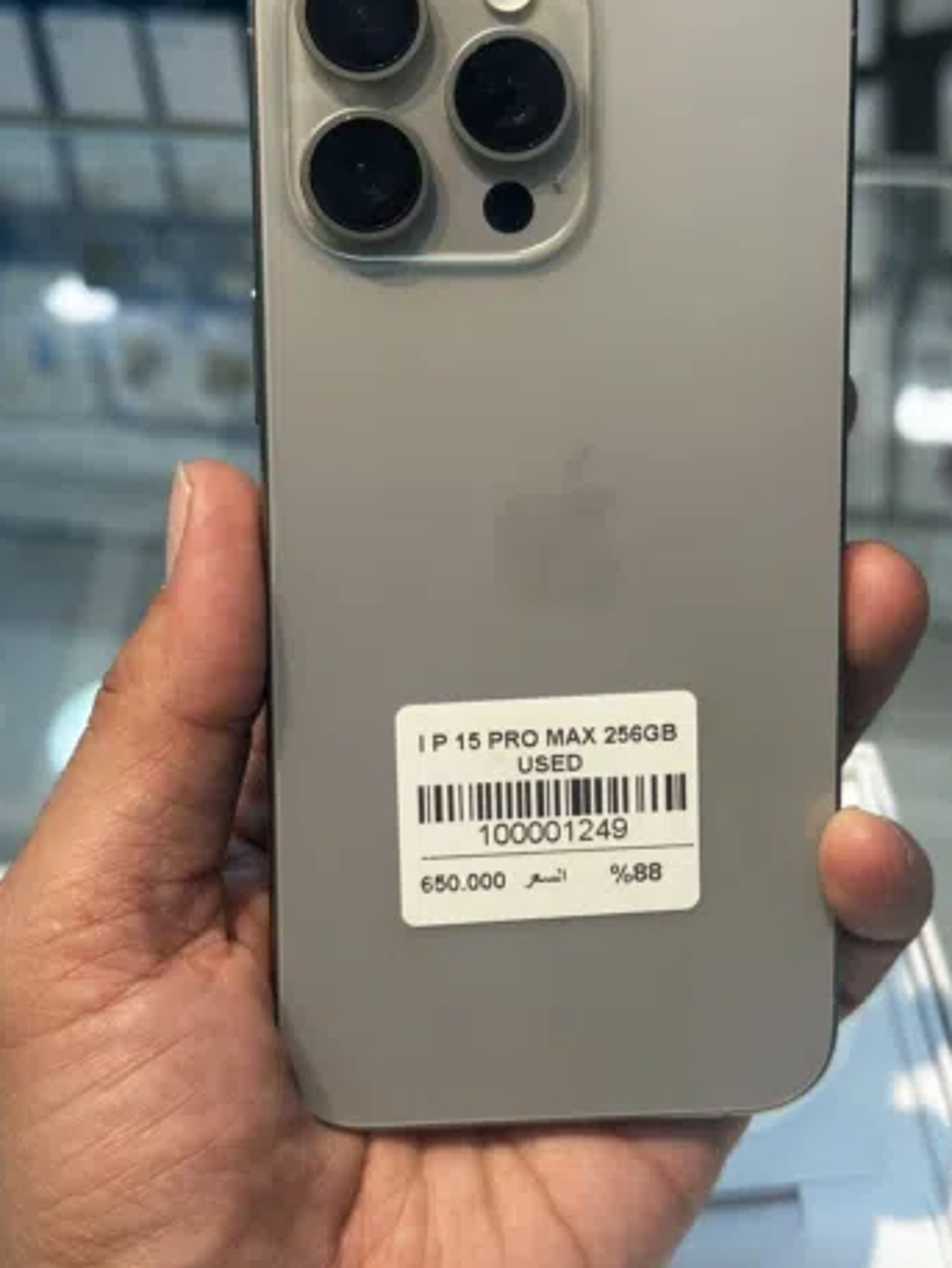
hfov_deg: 26.1
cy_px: 545
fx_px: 2053
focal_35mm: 56
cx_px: 538
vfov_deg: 34.3
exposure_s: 1/532
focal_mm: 6.86
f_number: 1.78
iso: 64
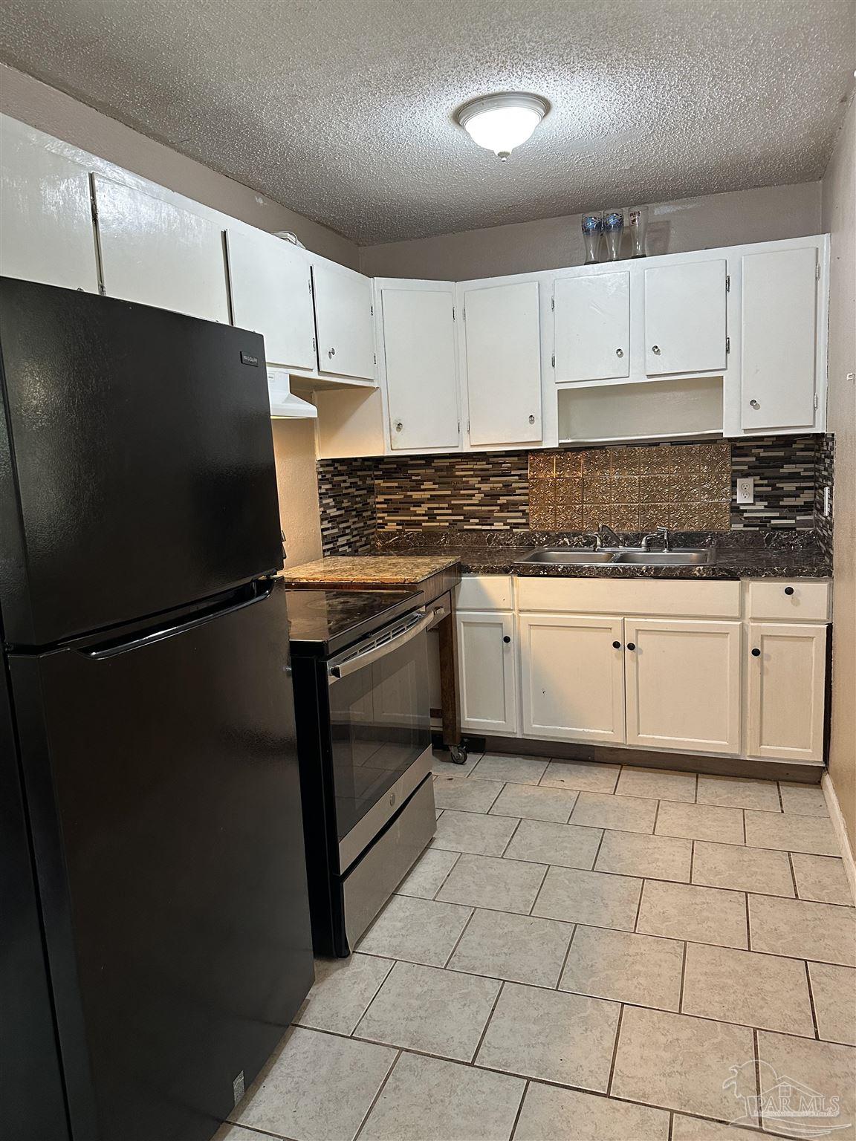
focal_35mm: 24
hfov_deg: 56.8
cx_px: 428
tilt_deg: -7.2
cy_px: 570
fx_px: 791
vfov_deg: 71.6
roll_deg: +2.7
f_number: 1.78
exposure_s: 1/60
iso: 400
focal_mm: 6.86
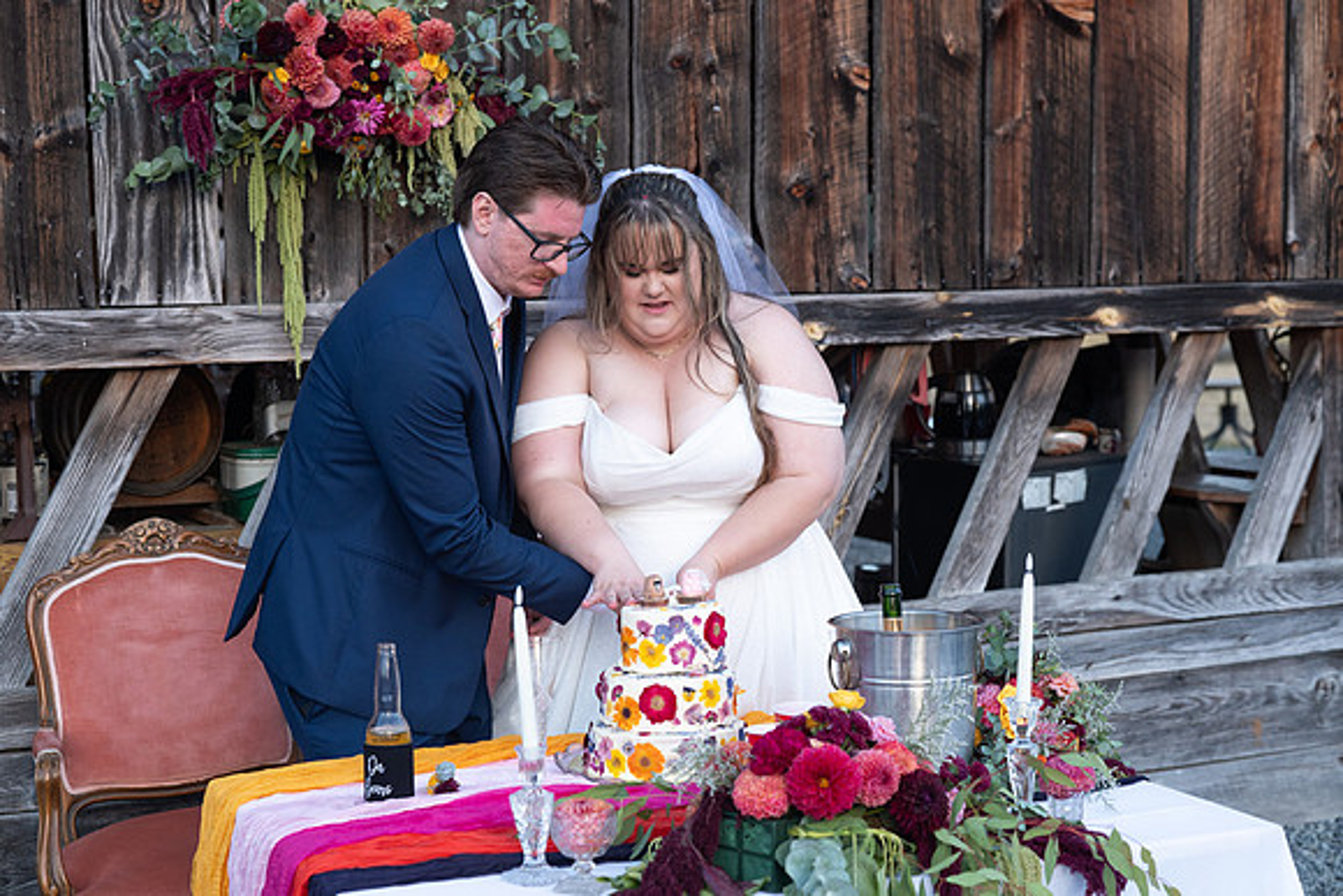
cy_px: 448
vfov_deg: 24.6
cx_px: 672
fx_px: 2052
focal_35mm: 55
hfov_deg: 36.2
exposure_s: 1/320
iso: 1250
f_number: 4
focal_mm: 55
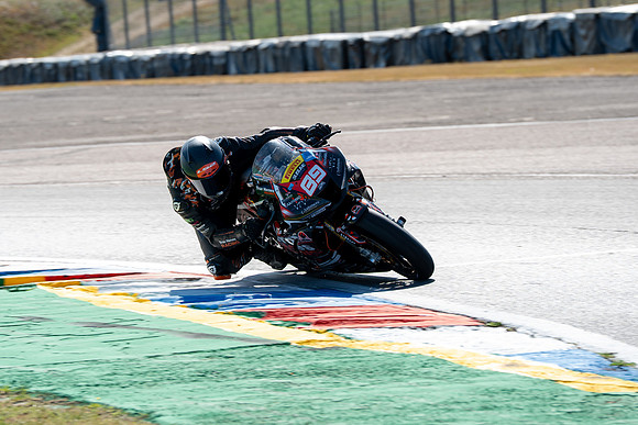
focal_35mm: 237
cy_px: 173
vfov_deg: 5.8
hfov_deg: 8.7
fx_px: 4206
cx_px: 260
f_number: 6.3
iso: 160
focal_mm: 200
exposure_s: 1/500
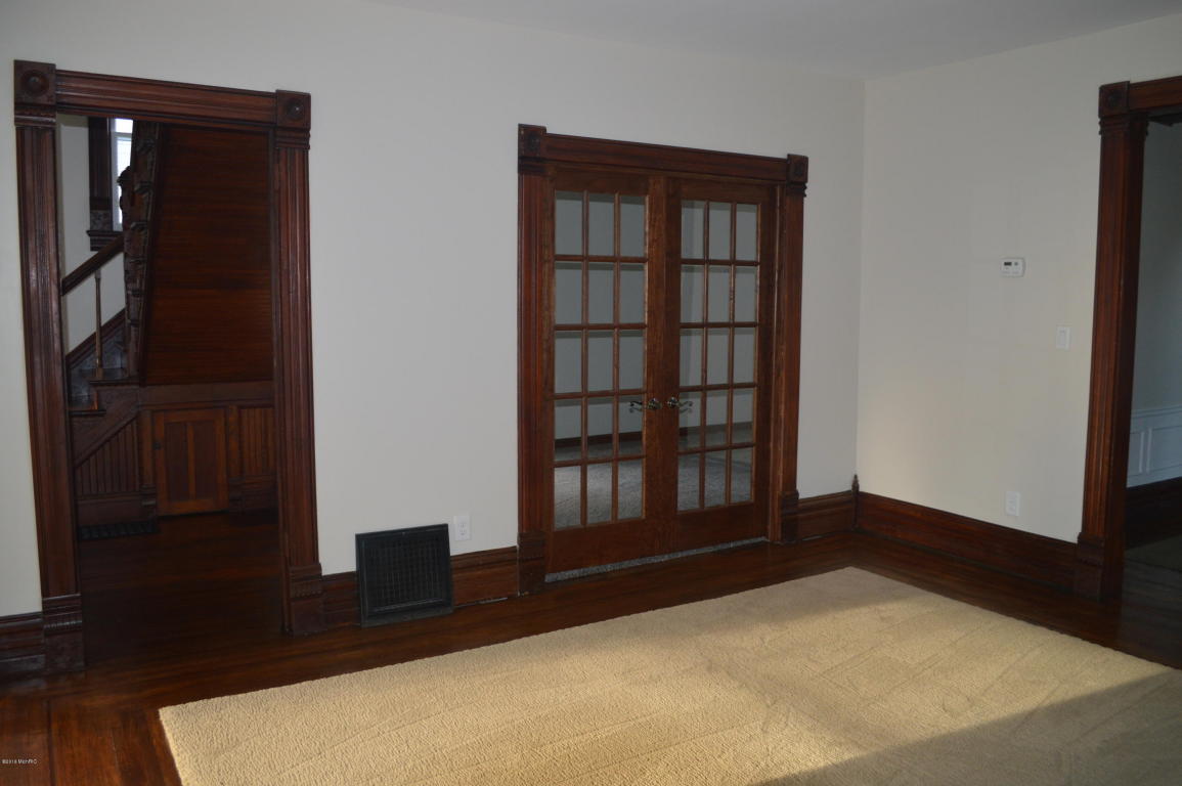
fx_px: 886
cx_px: 591
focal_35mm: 27
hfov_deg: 67.4
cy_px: 393
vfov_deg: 47.9
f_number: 3.5
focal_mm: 18
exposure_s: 1/60
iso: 560
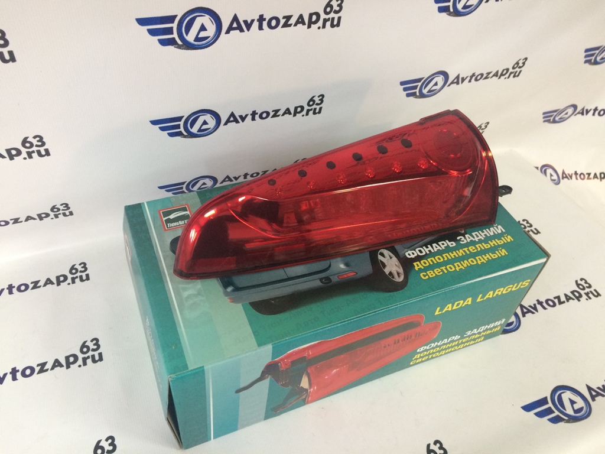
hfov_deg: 61.7
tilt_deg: -48.7
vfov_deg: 48.2
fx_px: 507
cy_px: 227
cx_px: 302
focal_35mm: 29
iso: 200
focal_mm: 4.15
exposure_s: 1/33
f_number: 2.2
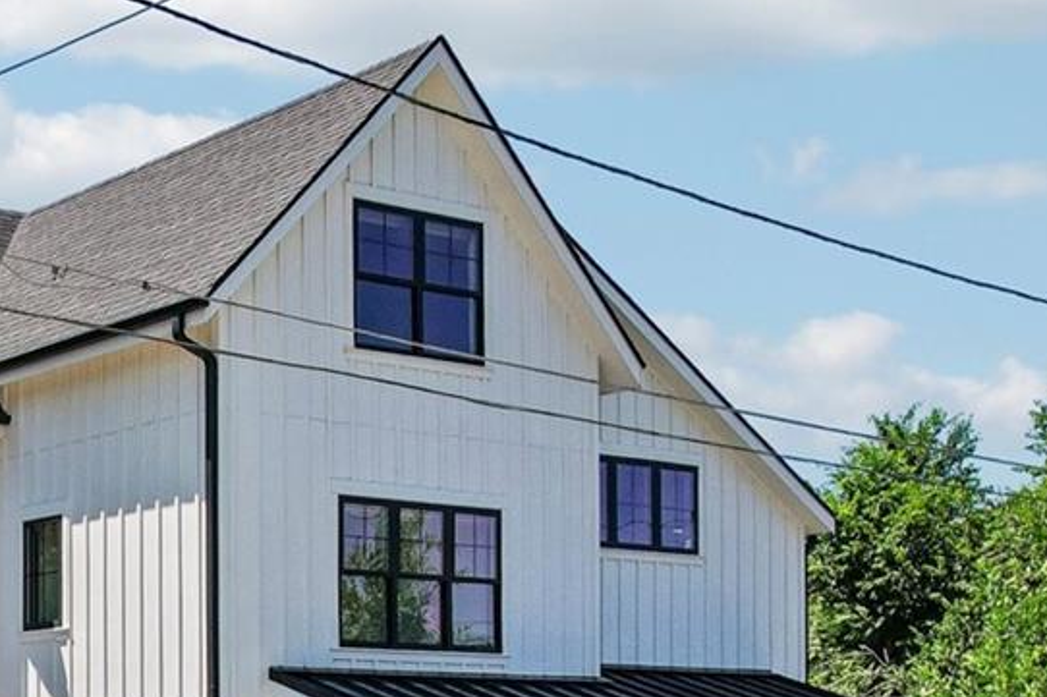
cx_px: -68
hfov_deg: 28.5
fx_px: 1890
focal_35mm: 65
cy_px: 703
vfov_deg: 20.2
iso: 120
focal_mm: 8.4
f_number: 2.8
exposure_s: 1/500
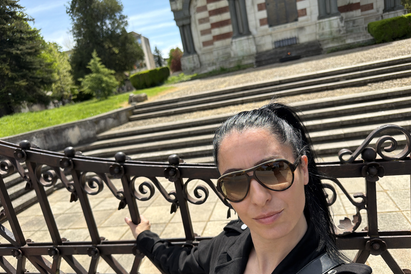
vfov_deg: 51.2
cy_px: 153
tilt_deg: -14.9
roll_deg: +12.6
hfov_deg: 71.5
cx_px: 205
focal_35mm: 25
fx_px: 285
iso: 100
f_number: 1.78
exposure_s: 1/2907
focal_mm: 6.76
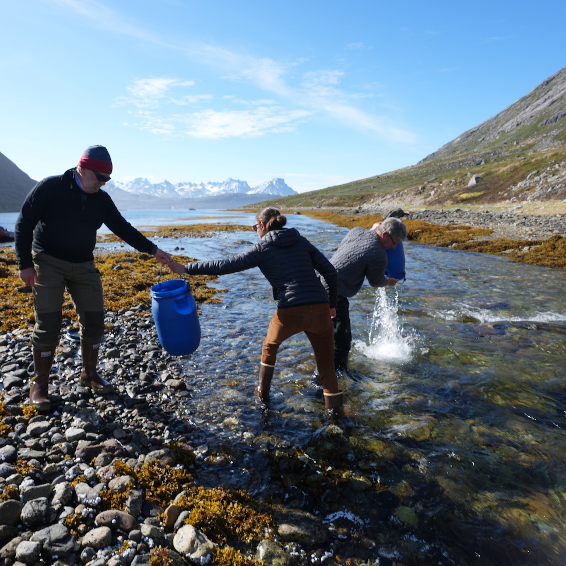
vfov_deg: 72.1
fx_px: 388
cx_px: 270
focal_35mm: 21
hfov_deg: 72.1
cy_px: 278
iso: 100
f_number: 8
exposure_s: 1/160
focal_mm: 16
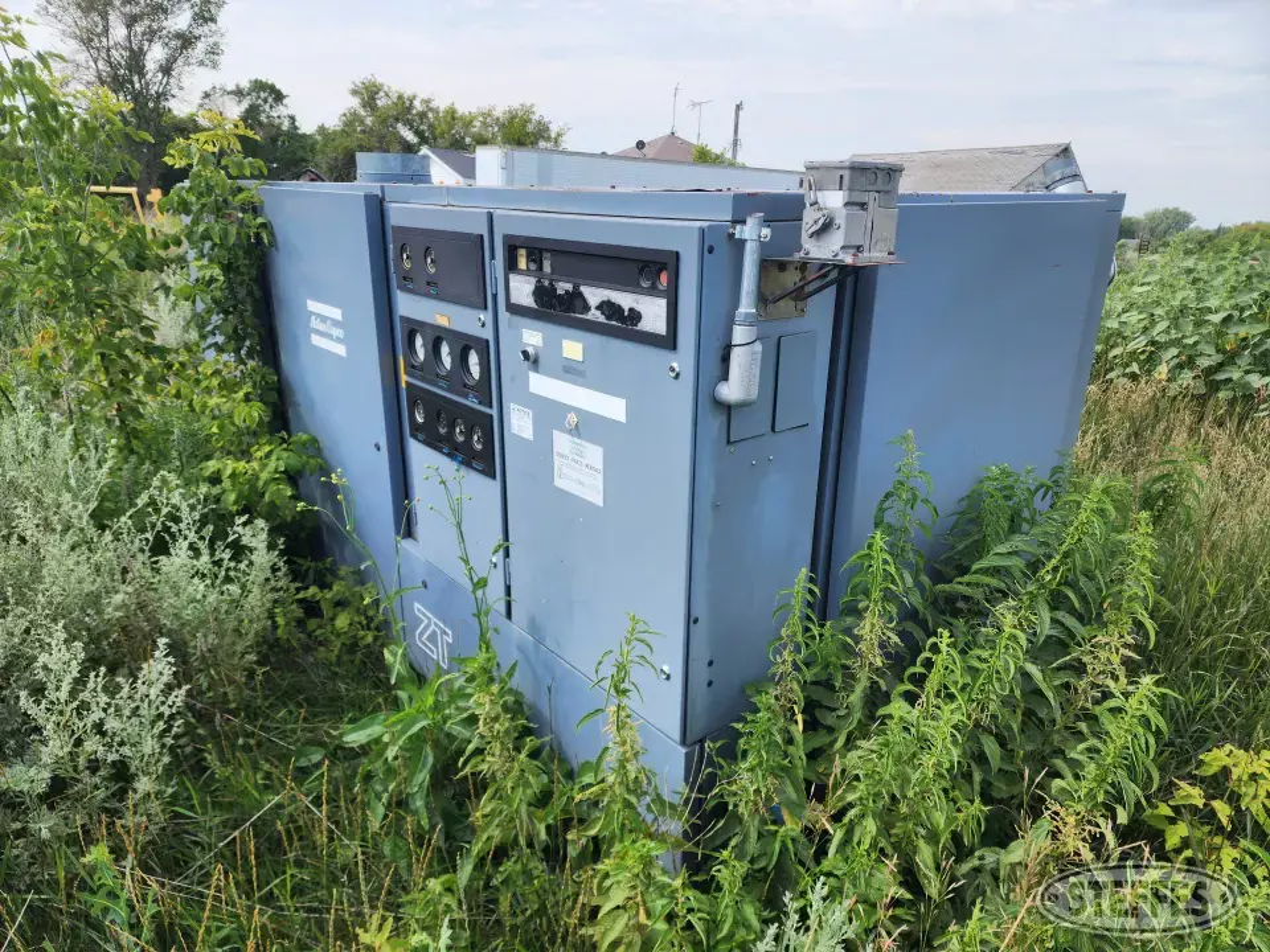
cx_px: 635
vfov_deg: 58.9
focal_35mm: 23
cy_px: 476
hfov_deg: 73.9
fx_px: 844
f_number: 1.8
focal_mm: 6.4
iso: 12
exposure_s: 1/580
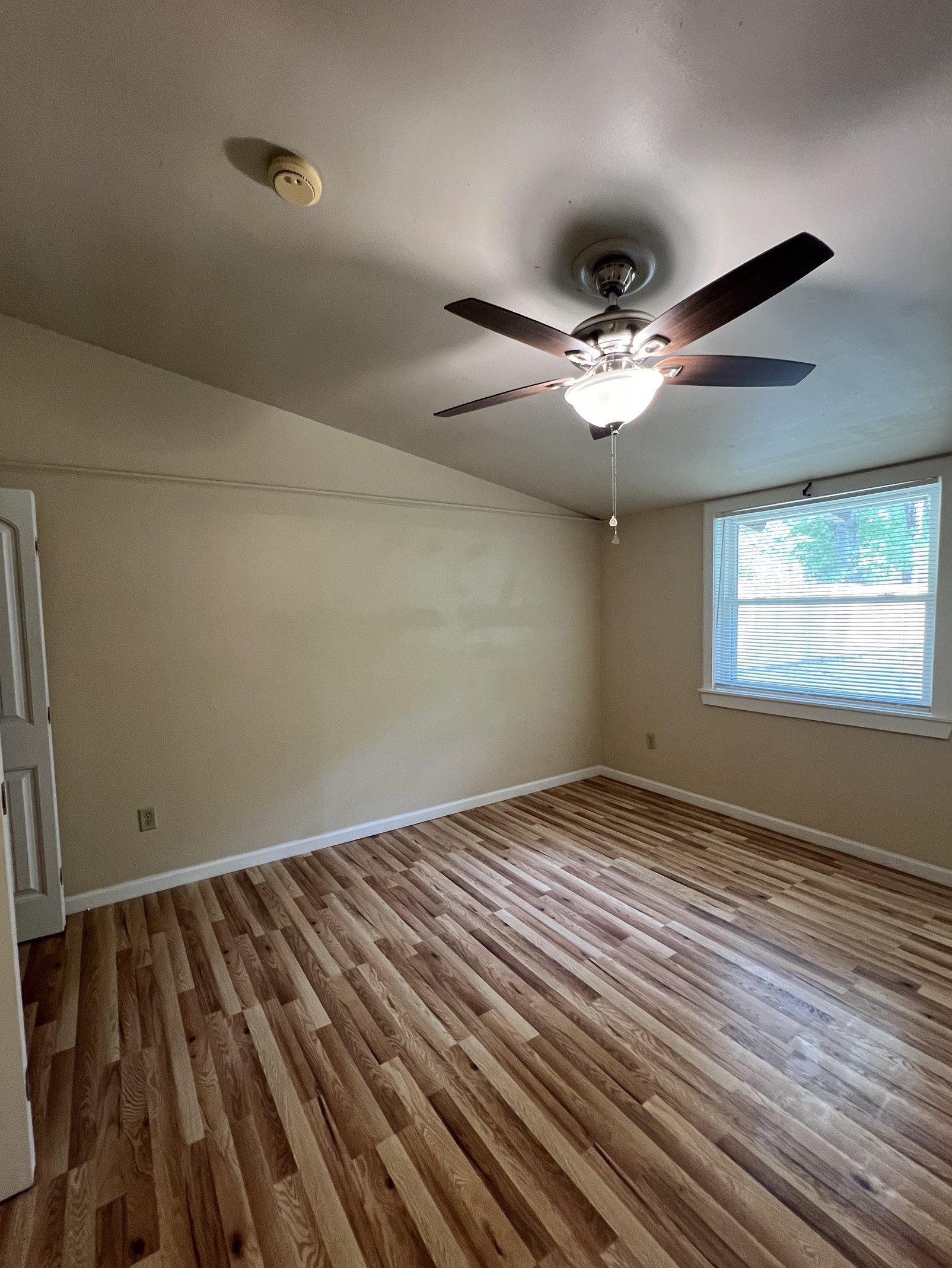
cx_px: 463
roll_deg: +1.5
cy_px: 651
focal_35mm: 14
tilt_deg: -3.8
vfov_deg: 102.0
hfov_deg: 85.7
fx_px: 513
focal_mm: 1.57
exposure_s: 1/60
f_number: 1.8
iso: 250
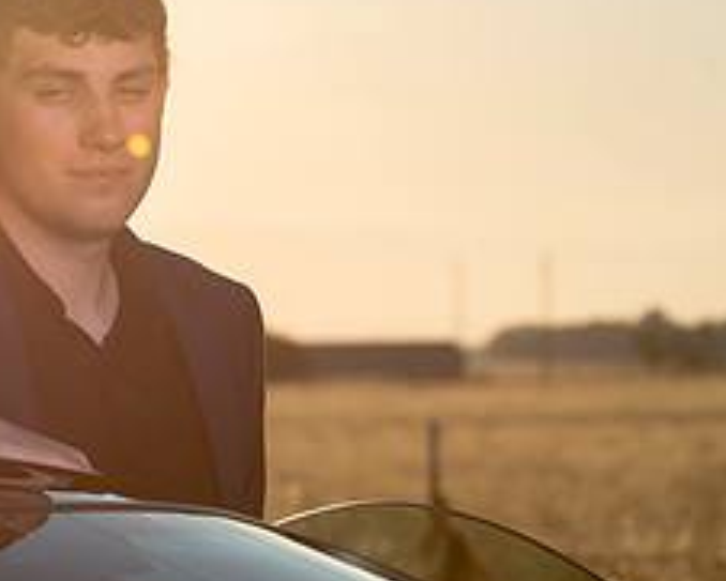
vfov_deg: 5.0
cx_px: 314
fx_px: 6621
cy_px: 355
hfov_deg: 6.3
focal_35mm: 308
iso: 31
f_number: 9
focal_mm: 125
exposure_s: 1/250
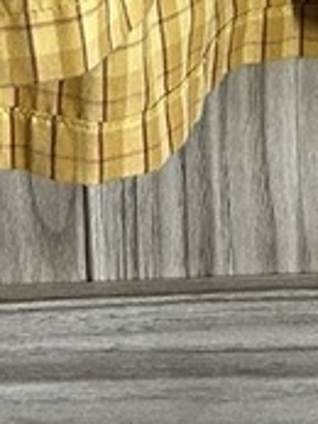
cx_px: 235
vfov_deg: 7.8
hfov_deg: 7.4
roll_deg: +2.2
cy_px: -1070
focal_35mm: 200
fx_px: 2447
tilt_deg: -2.6
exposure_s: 1/60
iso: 125
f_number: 1.5
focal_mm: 5.7
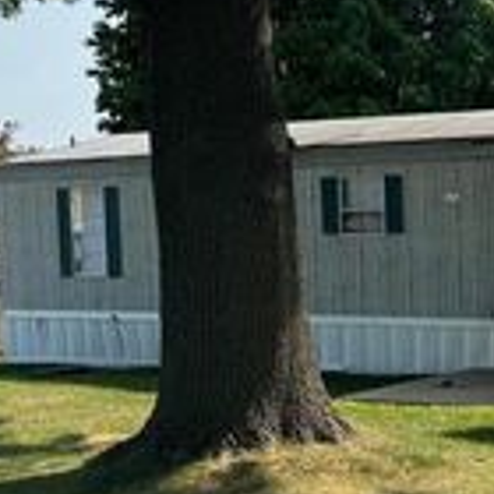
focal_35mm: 76
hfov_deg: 20.2
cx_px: 702
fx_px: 1227
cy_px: 266
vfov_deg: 22.8
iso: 80
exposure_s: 1/3597
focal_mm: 6.76
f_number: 1.78
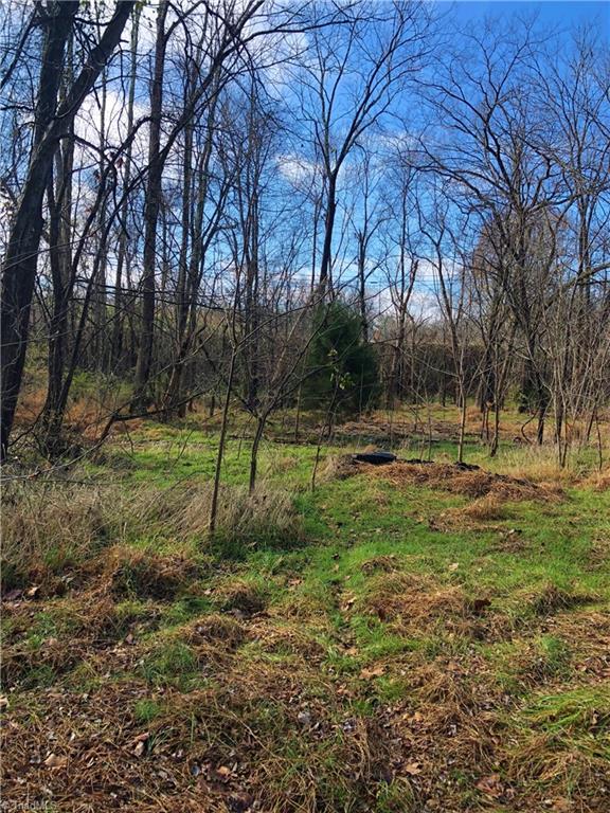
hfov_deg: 49.7
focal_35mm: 28
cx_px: 305
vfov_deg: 63.4
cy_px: 406
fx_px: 658
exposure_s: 1/476
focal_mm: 3.99
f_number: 1.8
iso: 20
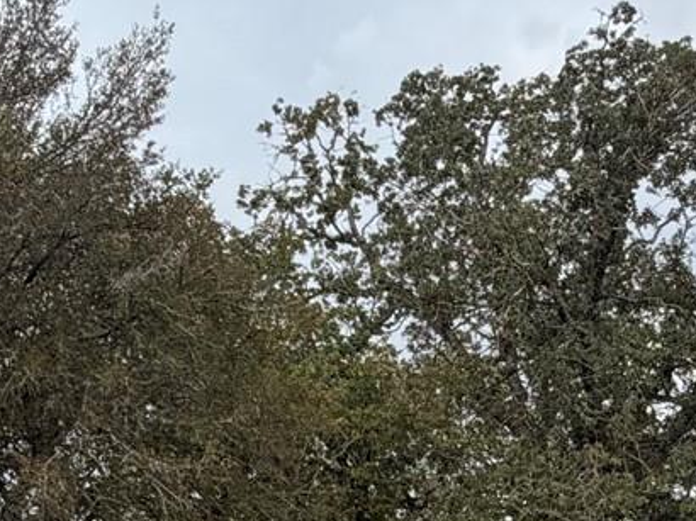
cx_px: 244
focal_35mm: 70
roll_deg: -0.5
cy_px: 647
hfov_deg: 27.7
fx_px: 1407
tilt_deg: +3.1
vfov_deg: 19.6
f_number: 2.2
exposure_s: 1/365
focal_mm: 2.22
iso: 50
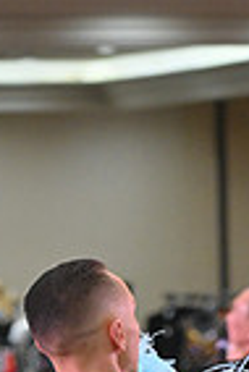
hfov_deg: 2.8
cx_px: 153
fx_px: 5071
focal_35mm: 490
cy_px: 752
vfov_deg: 4.2
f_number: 5
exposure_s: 1/400
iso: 3200
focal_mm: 120
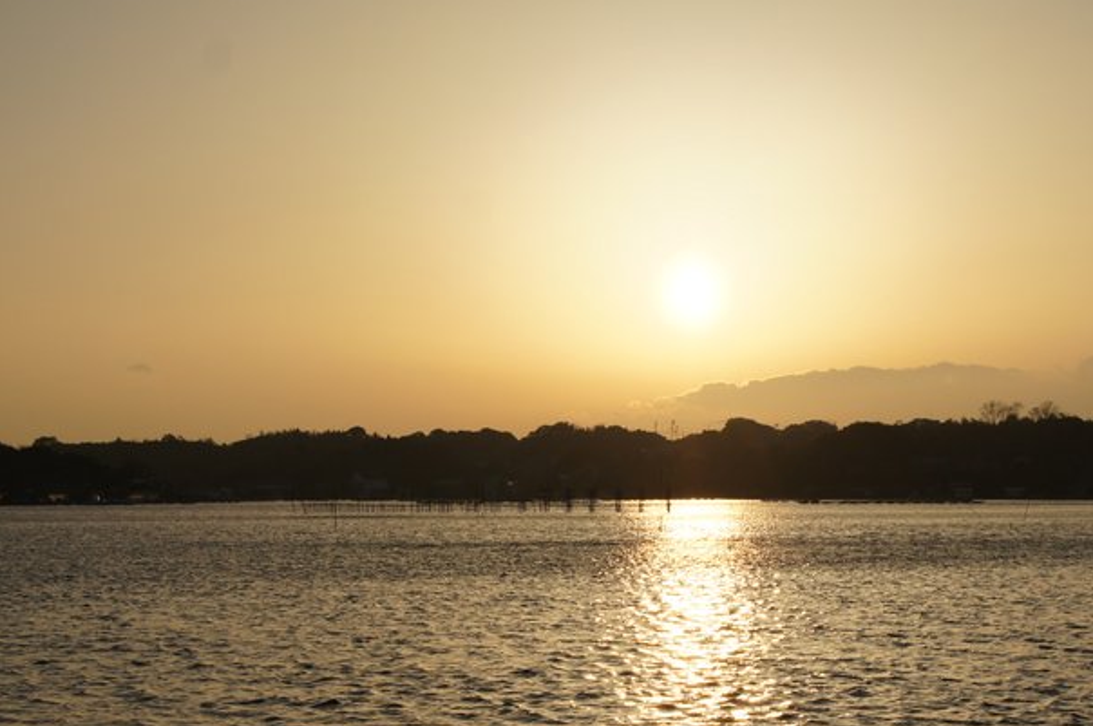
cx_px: 724
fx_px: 2236
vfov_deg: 18.4
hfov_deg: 27.3
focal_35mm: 74
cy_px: 474
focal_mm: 33
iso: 200
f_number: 9
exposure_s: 1/1250
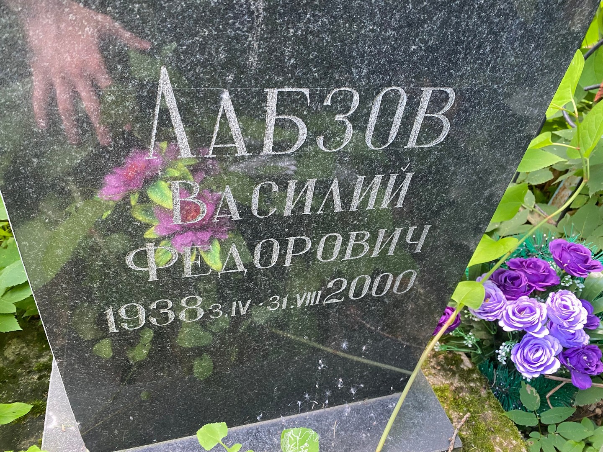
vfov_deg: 53.1
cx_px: 302
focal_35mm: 26
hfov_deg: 67.3
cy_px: 226
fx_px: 453
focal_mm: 4.25
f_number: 1.8
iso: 200
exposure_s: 1/60
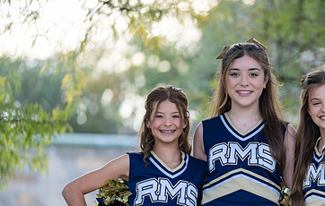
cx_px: 259
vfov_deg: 6.0
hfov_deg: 9.4
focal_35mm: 221
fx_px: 1967
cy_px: 152
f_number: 2.8
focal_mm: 132
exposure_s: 1/320
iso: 320
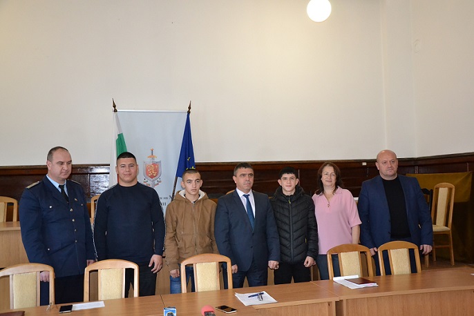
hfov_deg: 51.3
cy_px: 158
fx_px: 494
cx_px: 237
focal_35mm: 38
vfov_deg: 35.5
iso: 3200
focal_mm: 25
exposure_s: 1/60
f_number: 4
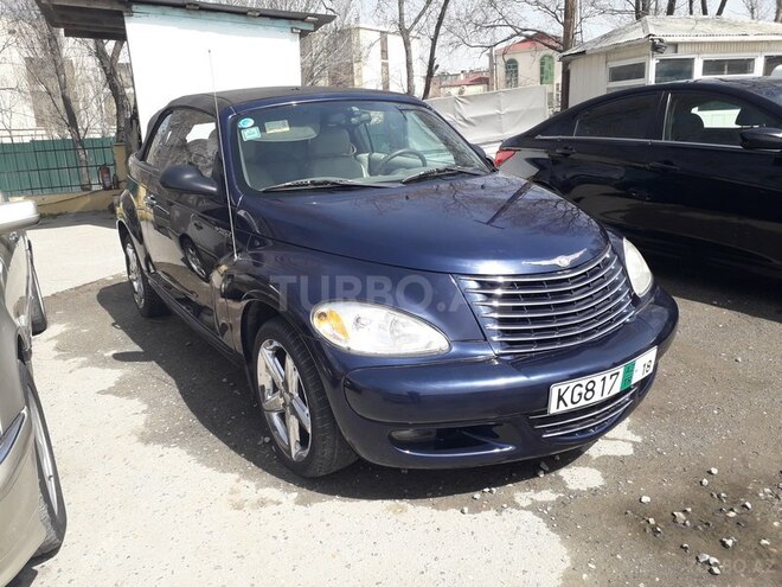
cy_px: 294
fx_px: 610
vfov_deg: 51.4
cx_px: 391
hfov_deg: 65.3
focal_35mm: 27
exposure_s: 1/841
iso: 40
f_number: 1.9
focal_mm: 3.6
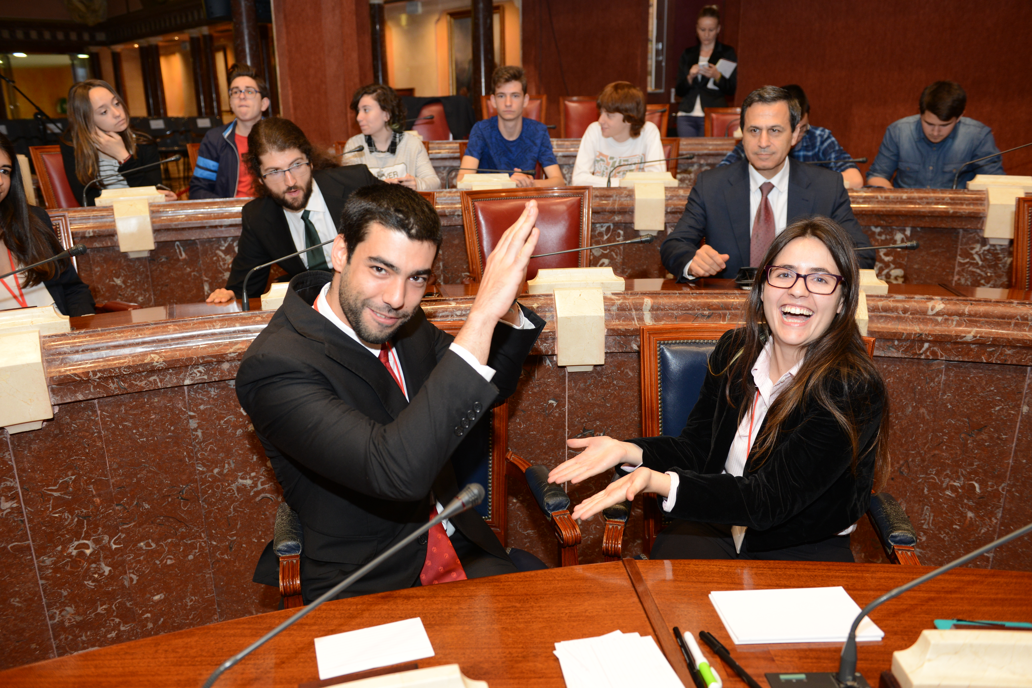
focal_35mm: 28
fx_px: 803
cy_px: 344
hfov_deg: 65.5
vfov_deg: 46.4
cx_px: 516
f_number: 3.5
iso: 800
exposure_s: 1/80
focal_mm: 28
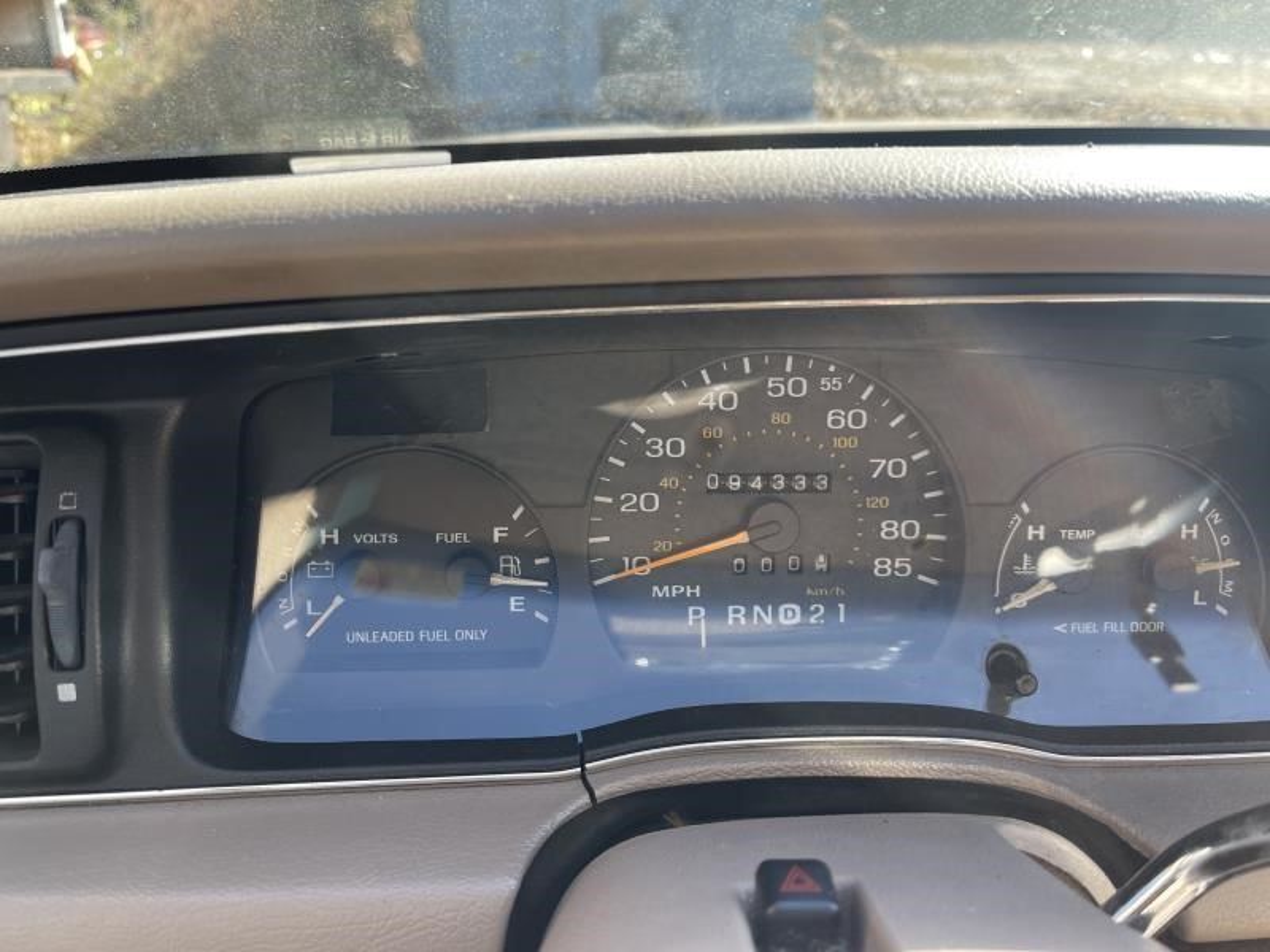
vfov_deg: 54.9
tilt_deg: -28.5
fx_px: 917
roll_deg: -0.5
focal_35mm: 25
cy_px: 476
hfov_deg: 69.4
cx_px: 635
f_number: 1.6
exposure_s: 1/169
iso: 32
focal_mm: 5.1
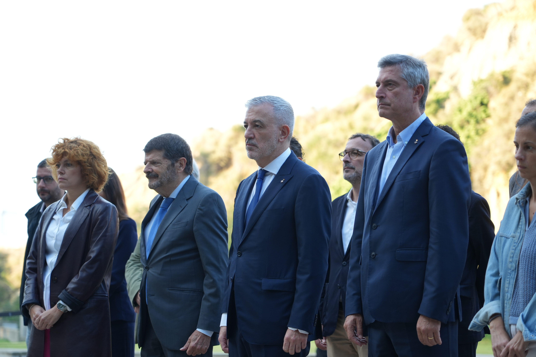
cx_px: 268
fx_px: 1563
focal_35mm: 105
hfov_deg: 19.5
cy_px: 178
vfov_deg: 13.0
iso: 640
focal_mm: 105
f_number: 4.5
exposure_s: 1/250
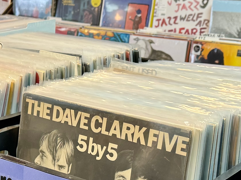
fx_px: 571
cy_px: 132
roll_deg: +1.4
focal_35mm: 82
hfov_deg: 23.8
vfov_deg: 17.9
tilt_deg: -18.8
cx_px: 98
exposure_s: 1/60
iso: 160
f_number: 1.78
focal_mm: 6.86
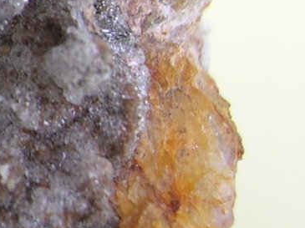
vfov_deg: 9.4
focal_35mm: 158
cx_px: -357
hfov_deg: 11.1
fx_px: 1391
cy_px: 48
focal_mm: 6
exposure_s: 1/22.8
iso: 50
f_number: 2.7
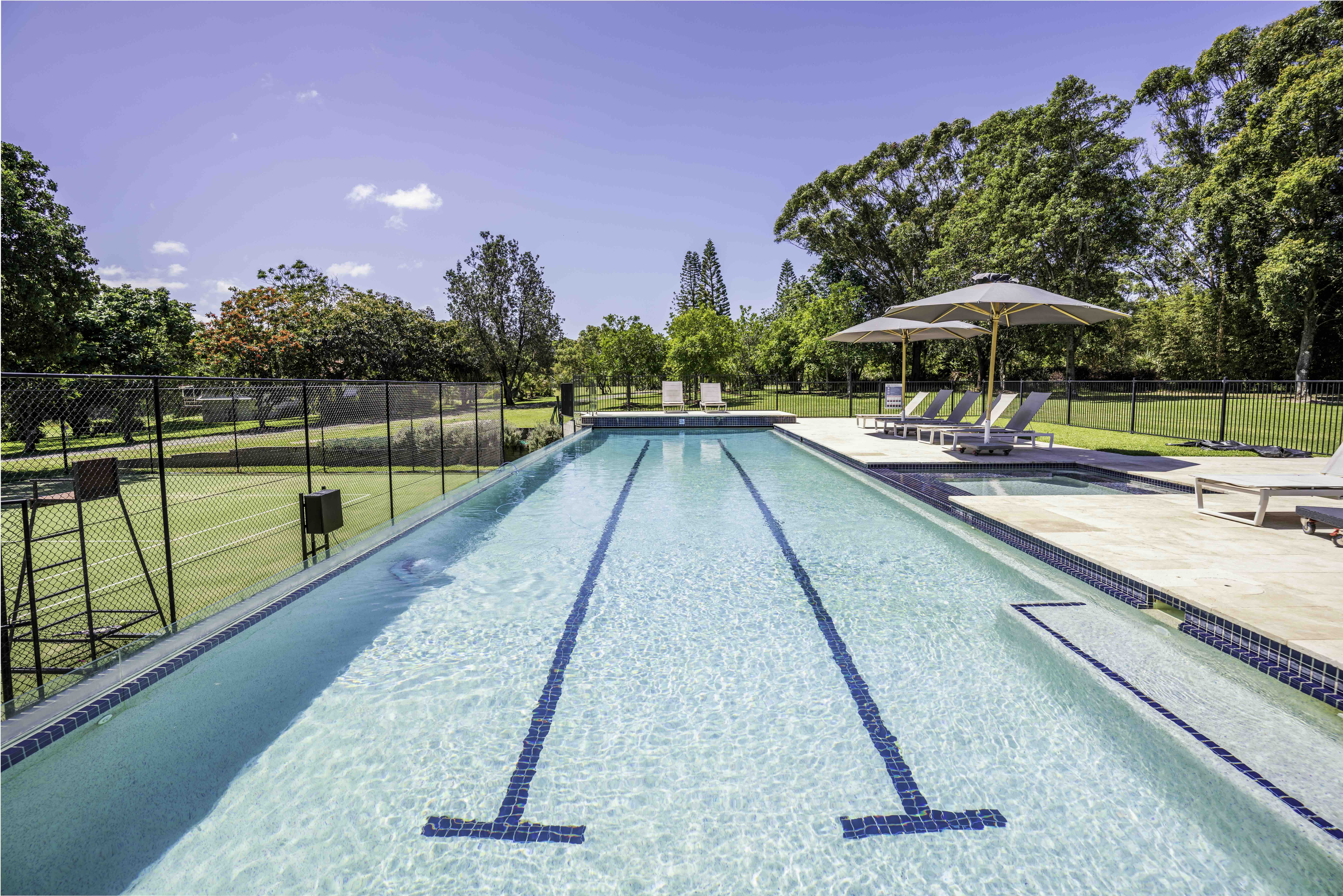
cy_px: 448
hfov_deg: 93.3
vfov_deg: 70.5
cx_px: 672
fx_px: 634
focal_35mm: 17
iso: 64
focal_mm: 17
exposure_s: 1/400
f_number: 5
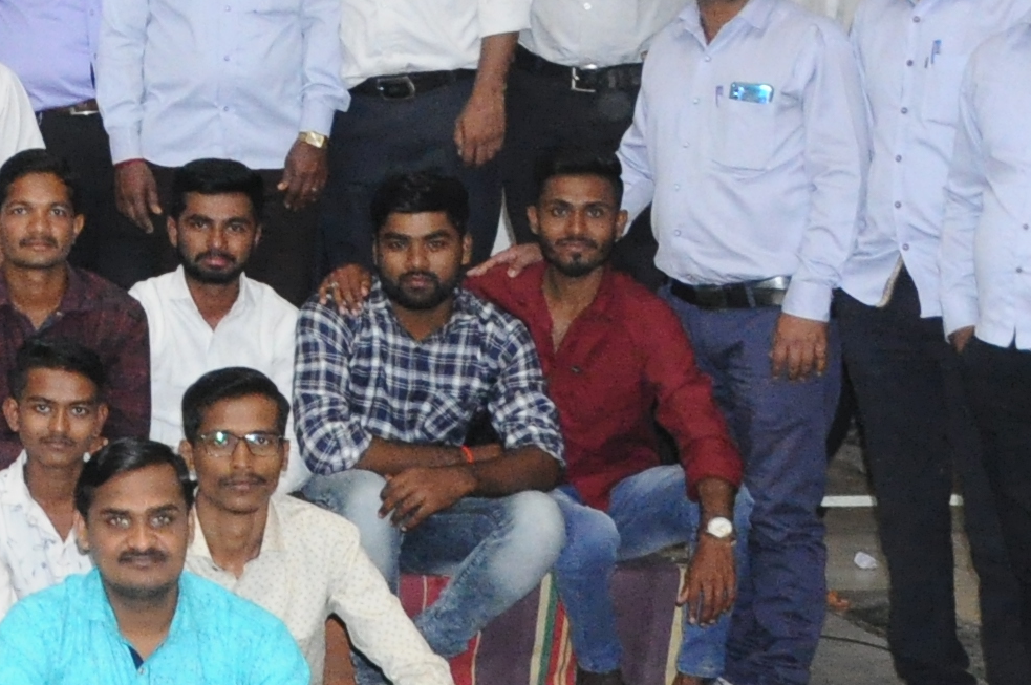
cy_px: 105
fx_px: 4119
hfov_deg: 12.8
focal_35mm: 144
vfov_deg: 9.5
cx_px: -874
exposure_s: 1/125
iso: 1600
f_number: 5.6
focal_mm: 22
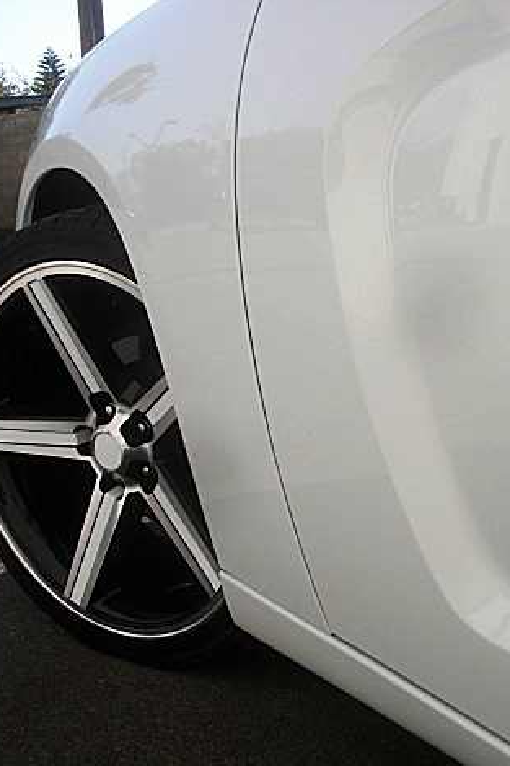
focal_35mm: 51
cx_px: 342
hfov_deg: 26.3
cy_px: 388
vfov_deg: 38.9
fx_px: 1084
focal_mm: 6.3
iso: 50
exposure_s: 1/1000
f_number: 2.8
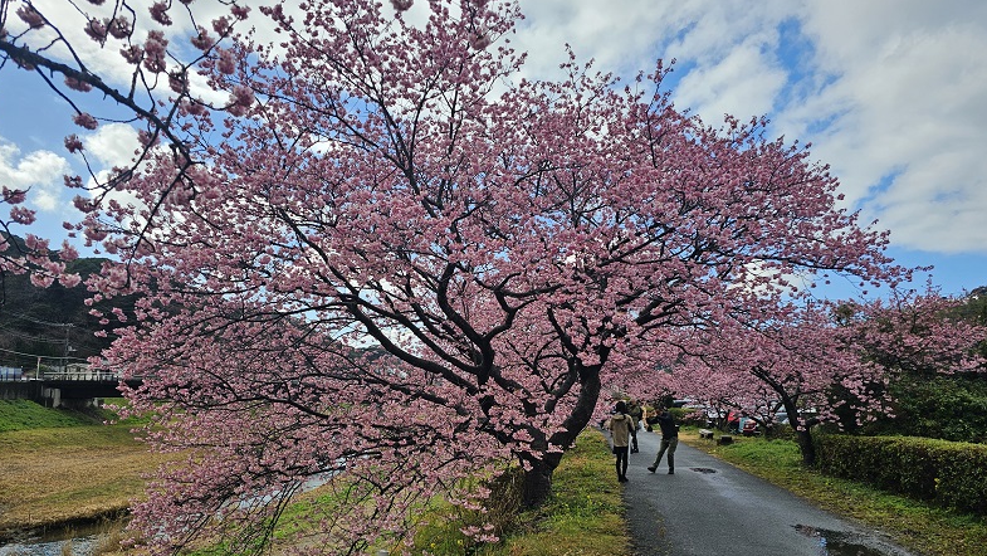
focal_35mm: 26
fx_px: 681
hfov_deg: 71.9
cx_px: 496
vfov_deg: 43.9
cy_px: 359
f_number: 1.7
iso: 10
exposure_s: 1/701
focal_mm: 6.3
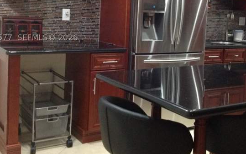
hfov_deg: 36.8
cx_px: 148
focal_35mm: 55
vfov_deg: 23.3
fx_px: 369
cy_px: 37
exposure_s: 1/15
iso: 400
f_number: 2.4
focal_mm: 4.28
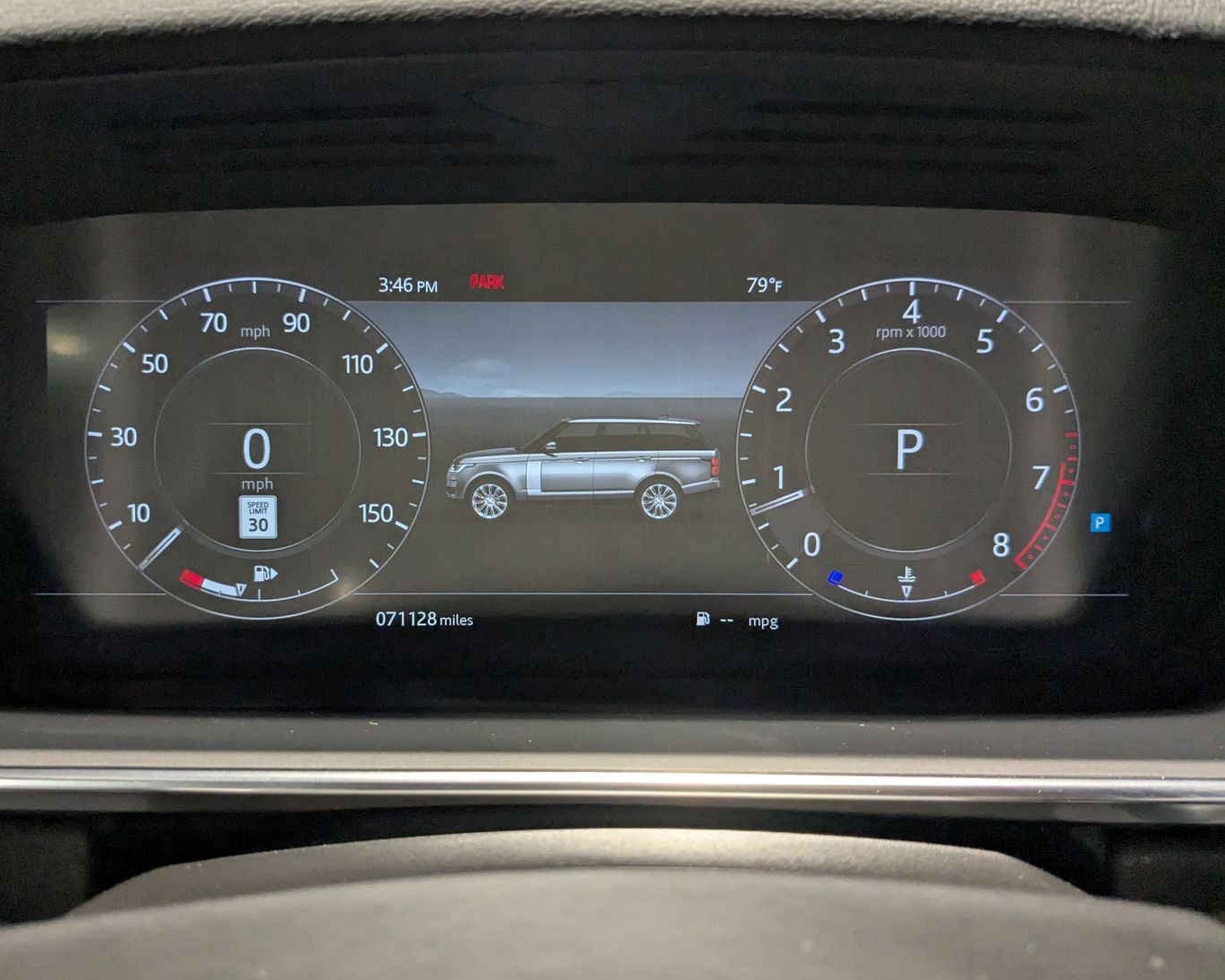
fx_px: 1124
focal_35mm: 31
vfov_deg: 47.1
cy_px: 487
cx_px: 546
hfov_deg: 57.0
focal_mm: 4.38
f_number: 1.73
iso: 629
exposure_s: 1/120
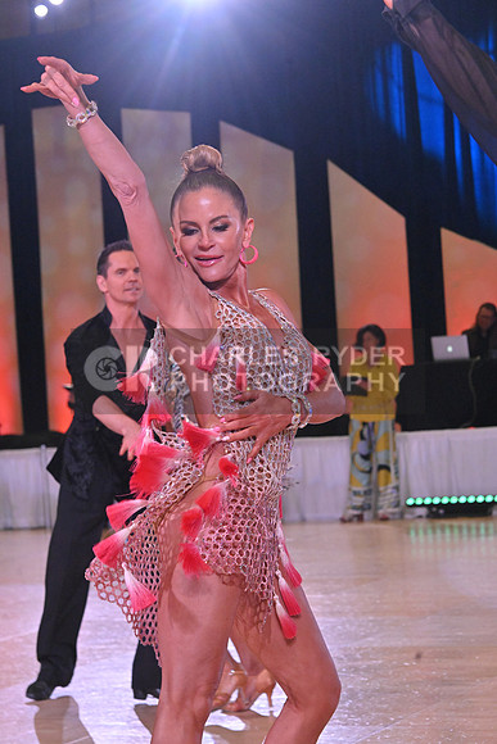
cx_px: 248
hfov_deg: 14.4
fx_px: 1966
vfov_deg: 21.5
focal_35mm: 95
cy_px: 372
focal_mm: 95
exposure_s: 1/400
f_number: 6.3
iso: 4000
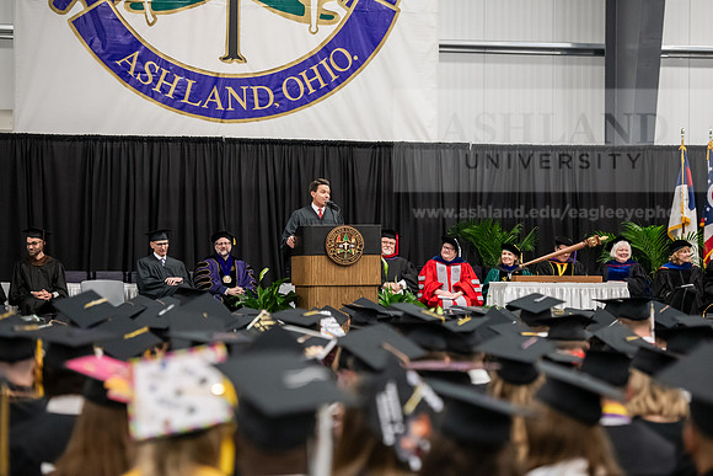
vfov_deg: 12.2
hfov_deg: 18.3
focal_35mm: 112
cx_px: 356
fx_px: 2219
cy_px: 238
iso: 3200
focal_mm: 112
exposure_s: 1/200
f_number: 3.2
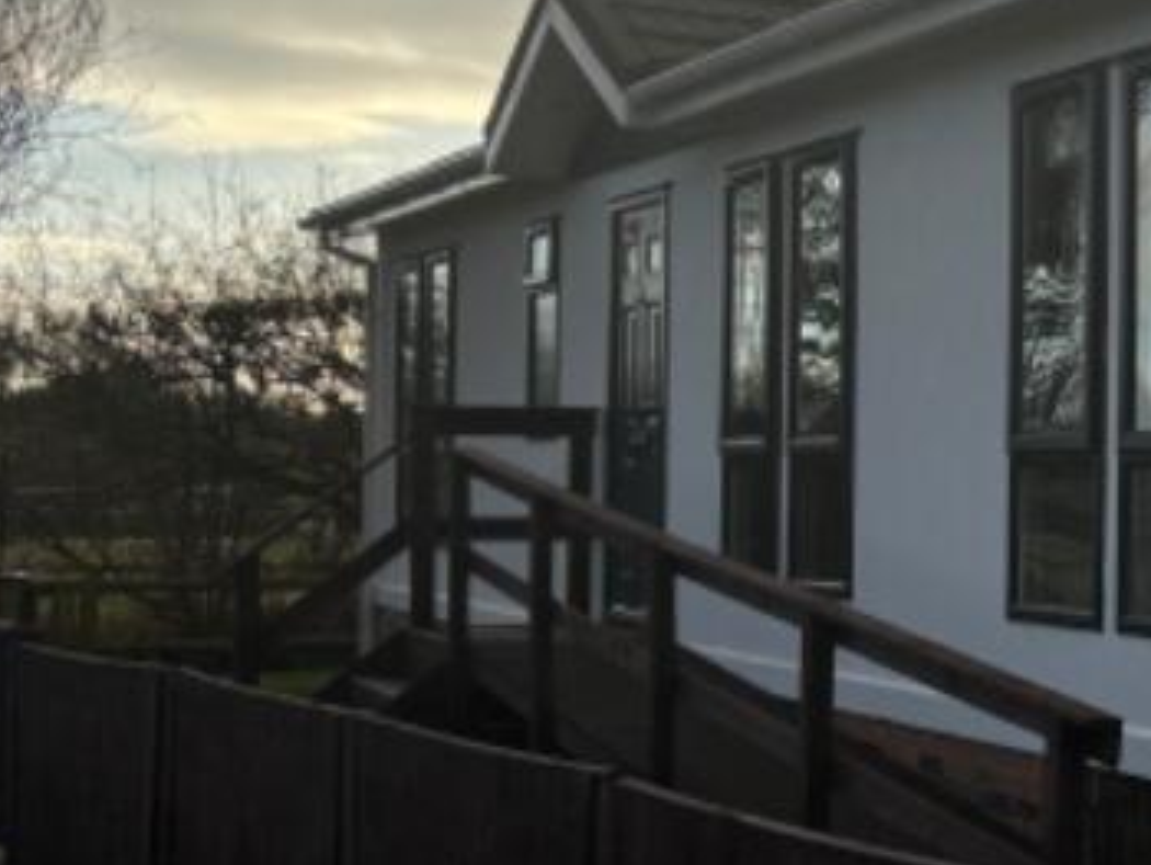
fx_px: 2529
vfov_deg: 19.4
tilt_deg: +2.1
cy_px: 405
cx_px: 1391
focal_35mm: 76
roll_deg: -1.0
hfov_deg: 23.4
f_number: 1.6
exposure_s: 1/4854
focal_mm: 5.96
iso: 50
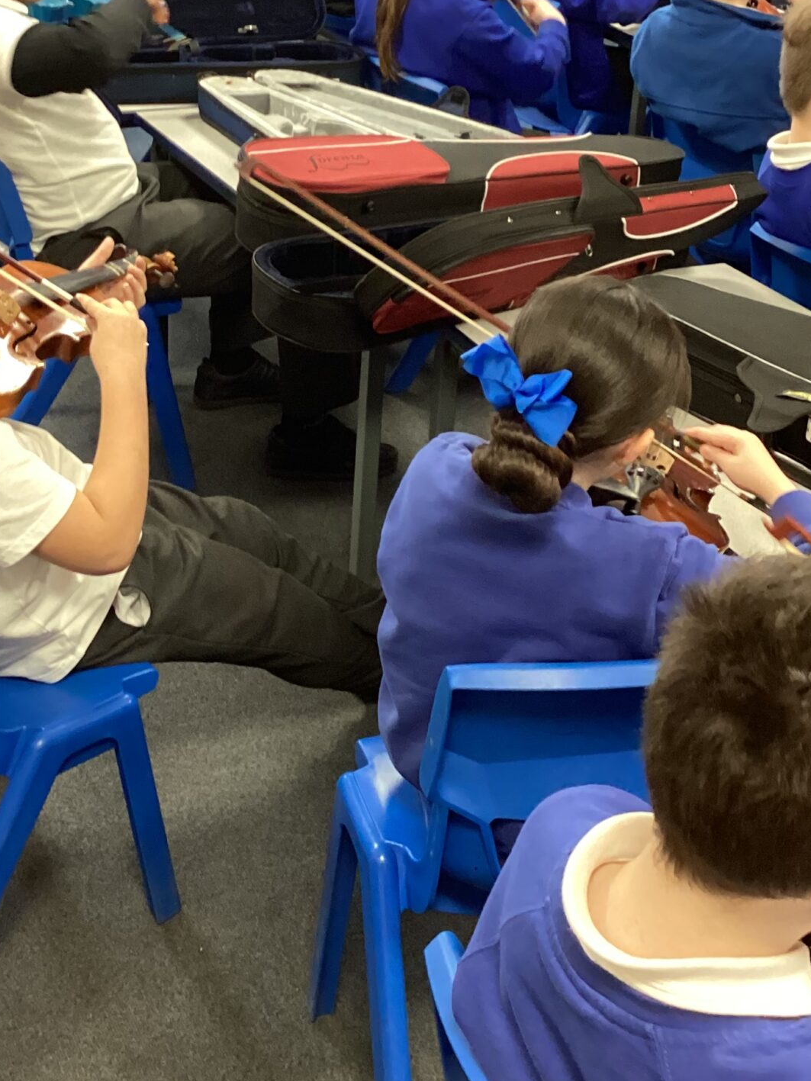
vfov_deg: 34.1
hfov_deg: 26.0
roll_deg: -1.1
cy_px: 377
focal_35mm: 56
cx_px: 306
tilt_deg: -23.2
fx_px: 1749
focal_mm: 3.3
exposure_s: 1/30
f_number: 2.4
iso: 500
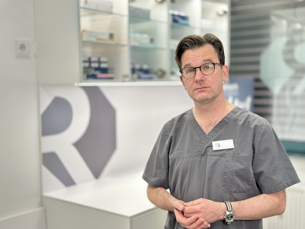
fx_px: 423
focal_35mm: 48
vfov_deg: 30.3
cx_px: 152
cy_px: 114
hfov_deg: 39.7
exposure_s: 1/60
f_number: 1.78
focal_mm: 6.86
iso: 125
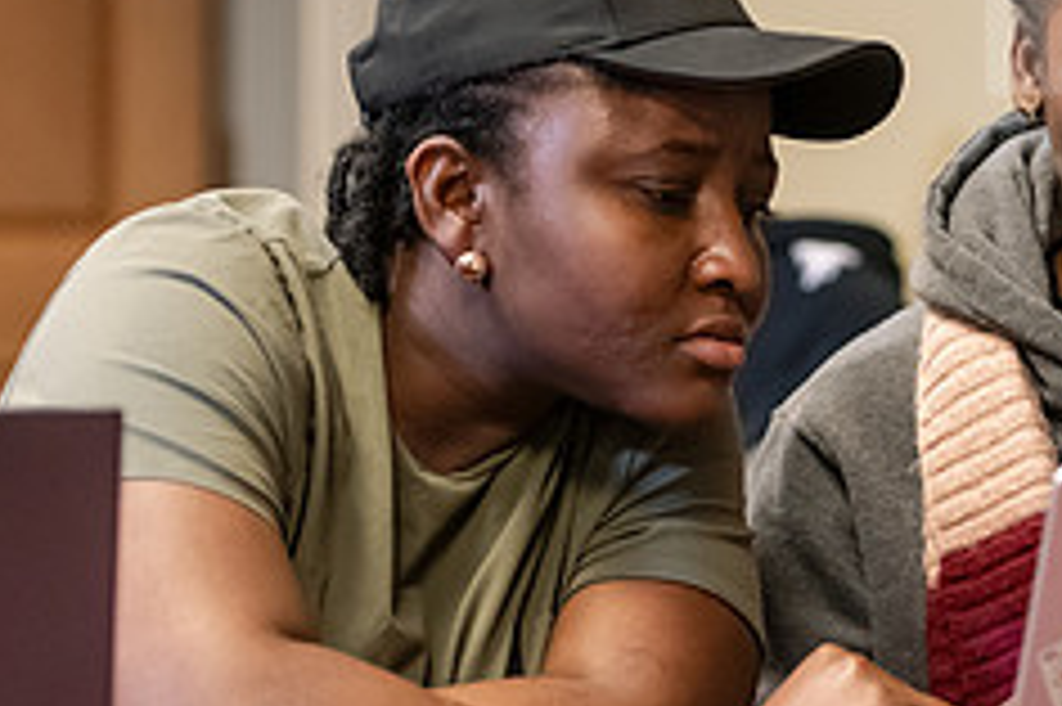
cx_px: 850
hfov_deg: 9.8
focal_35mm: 209
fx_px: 6161
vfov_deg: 6.6
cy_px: 263
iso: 2500
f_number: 2.8
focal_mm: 85
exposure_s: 1/200
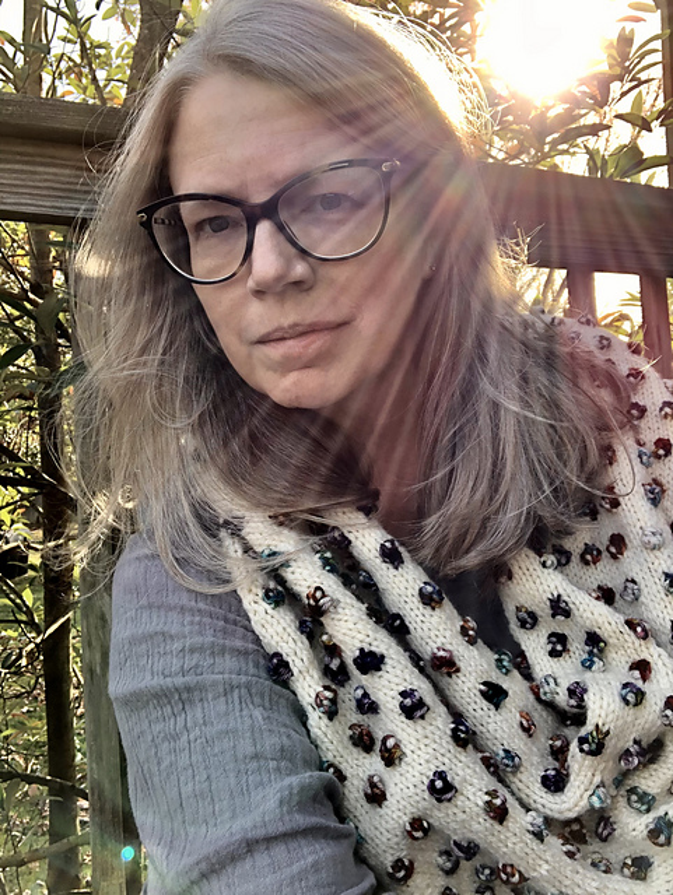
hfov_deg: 44.2
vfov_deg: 56.8
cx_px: 336
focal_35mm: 32
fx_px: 828
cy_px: 448
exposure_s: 1/120
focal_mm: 2.87
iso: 20
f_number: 2.2
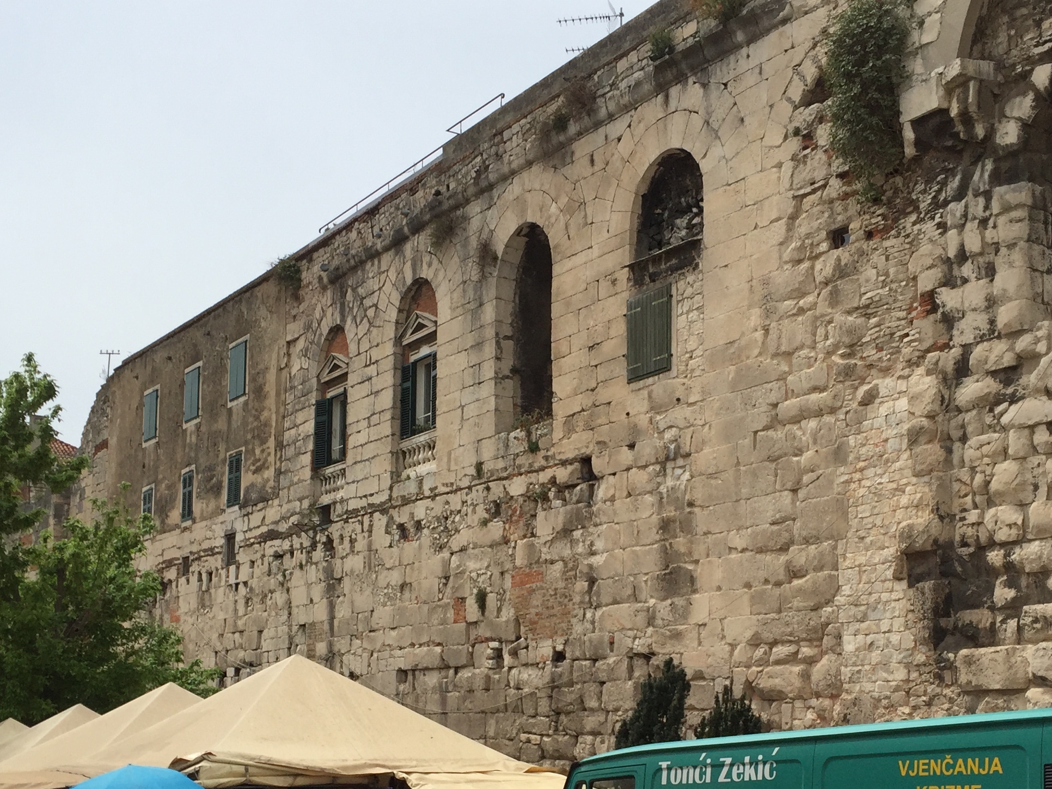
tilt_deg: +6.6
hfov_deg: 38.8
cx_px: 592
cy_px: 593
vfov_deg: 29.2
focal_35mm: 49
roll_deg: -0.8
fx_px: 1489
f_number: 2.2
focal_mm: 4.15
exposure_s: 1/3300
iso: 32
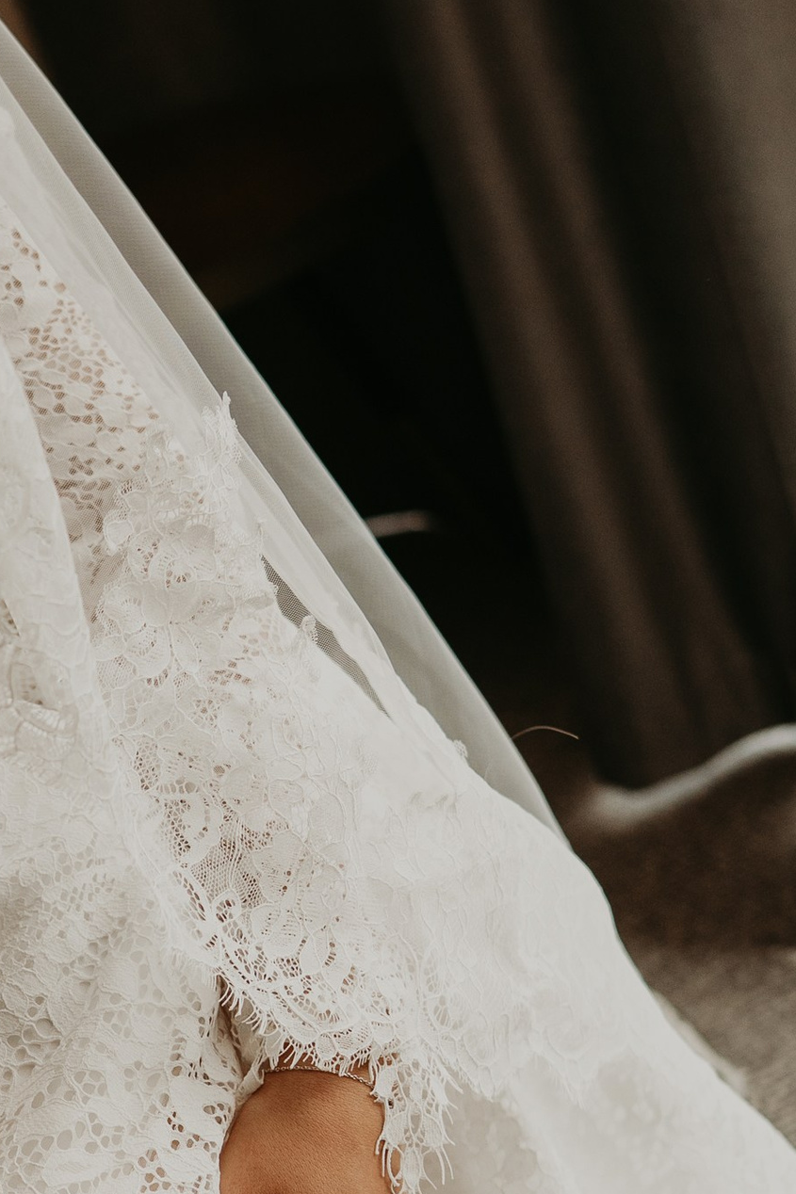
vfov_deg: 19.0
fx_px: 3516
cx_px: -231
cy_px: 1042
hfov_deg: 12.5
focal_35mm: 106
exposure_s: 1/1600
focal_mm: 35
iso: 640
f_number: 2.2
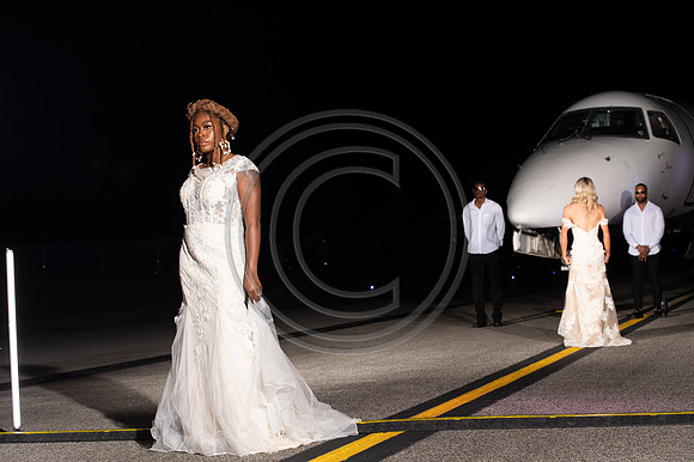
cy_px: 231
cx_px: 347
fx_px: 1349
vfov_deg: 19.4
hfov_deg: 28.9
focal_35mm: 70
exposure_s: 1/200
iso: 1000
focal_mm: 70
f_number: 6.3
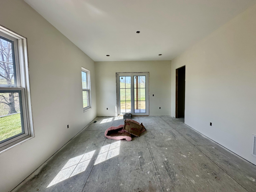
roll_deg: +1.8
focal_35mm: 14
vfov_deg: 85.7
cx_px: 128
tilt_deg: -0.6
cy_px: 96
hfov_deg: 102.1
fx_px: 104
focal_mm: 2.22
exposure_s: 1/370
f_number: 2.2
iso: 40
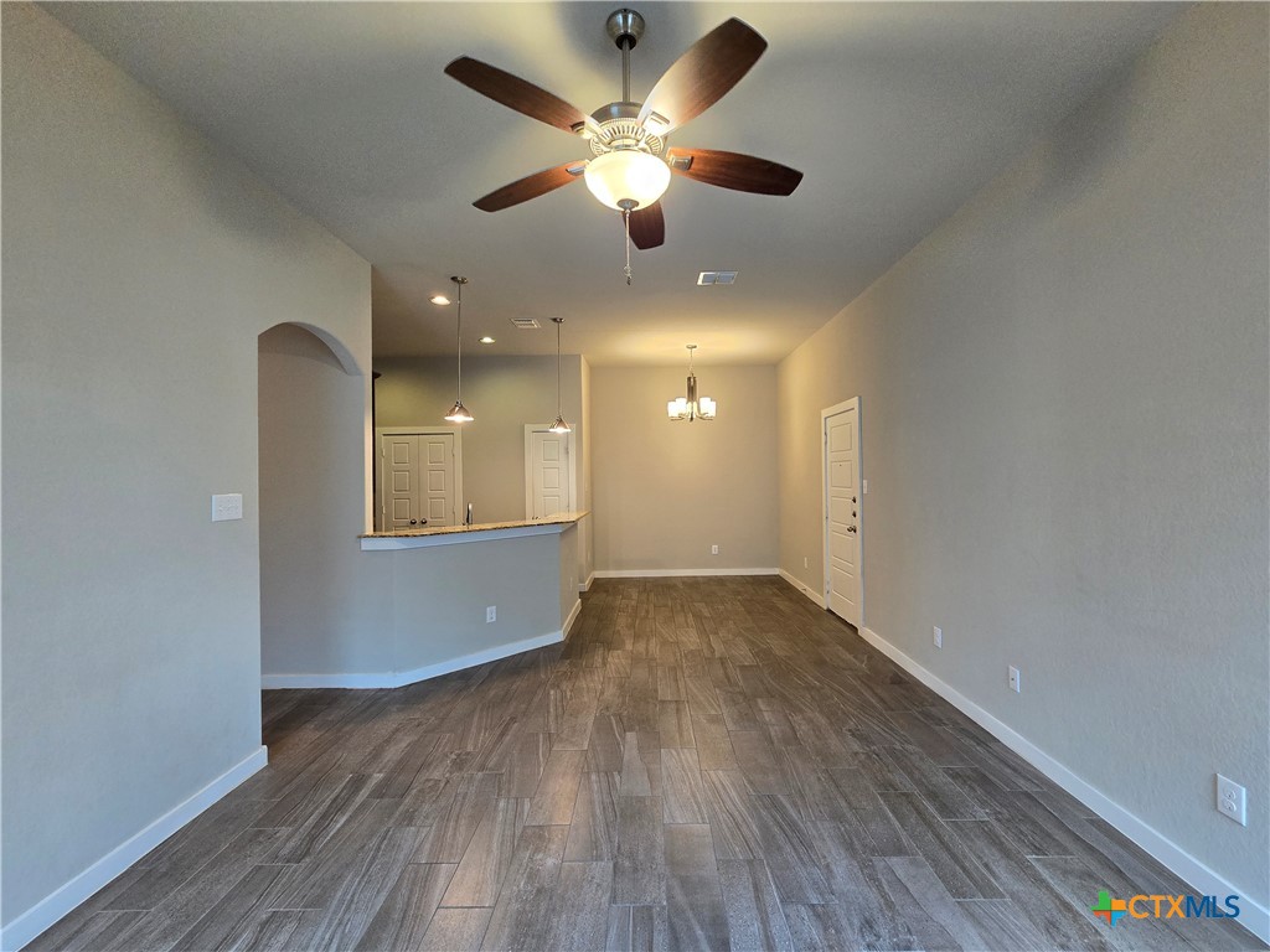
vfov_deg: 89.9
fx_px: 477
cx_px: 635
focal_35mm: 13
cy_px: 476
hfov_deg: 106.2
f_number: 2.2
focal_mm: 2.2
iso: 320
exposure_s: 1/60
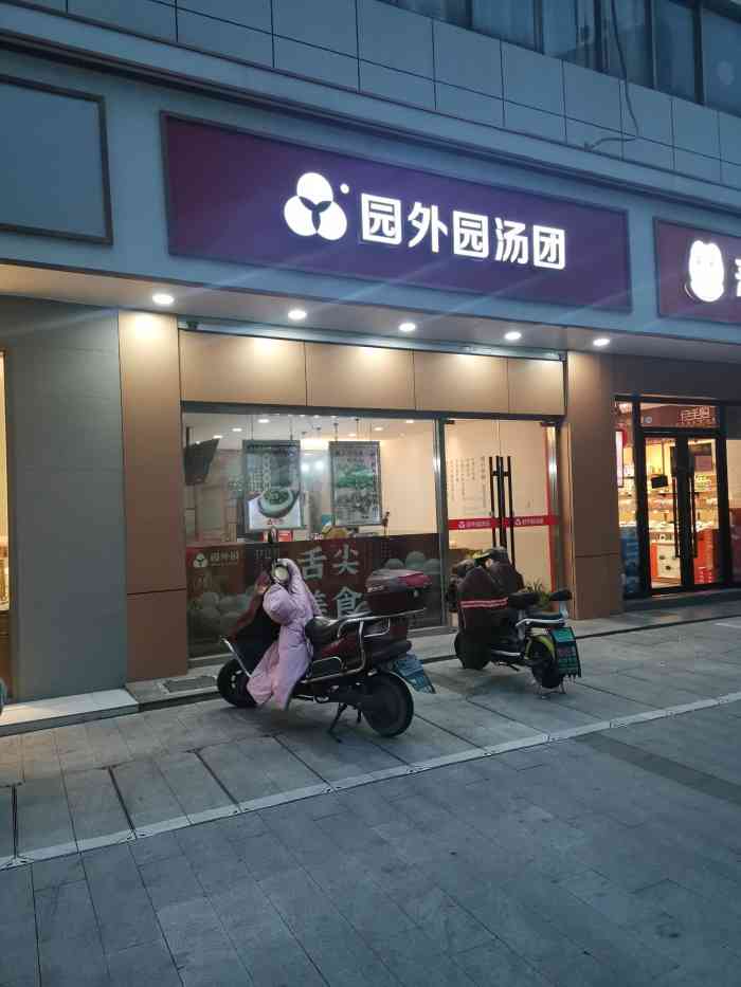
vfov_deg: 67.3
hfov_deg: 53.1
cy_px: 494
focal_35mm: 26
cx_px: 370
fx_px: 742
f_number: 1.8
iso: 320
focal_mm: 4.75
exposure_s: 1/100
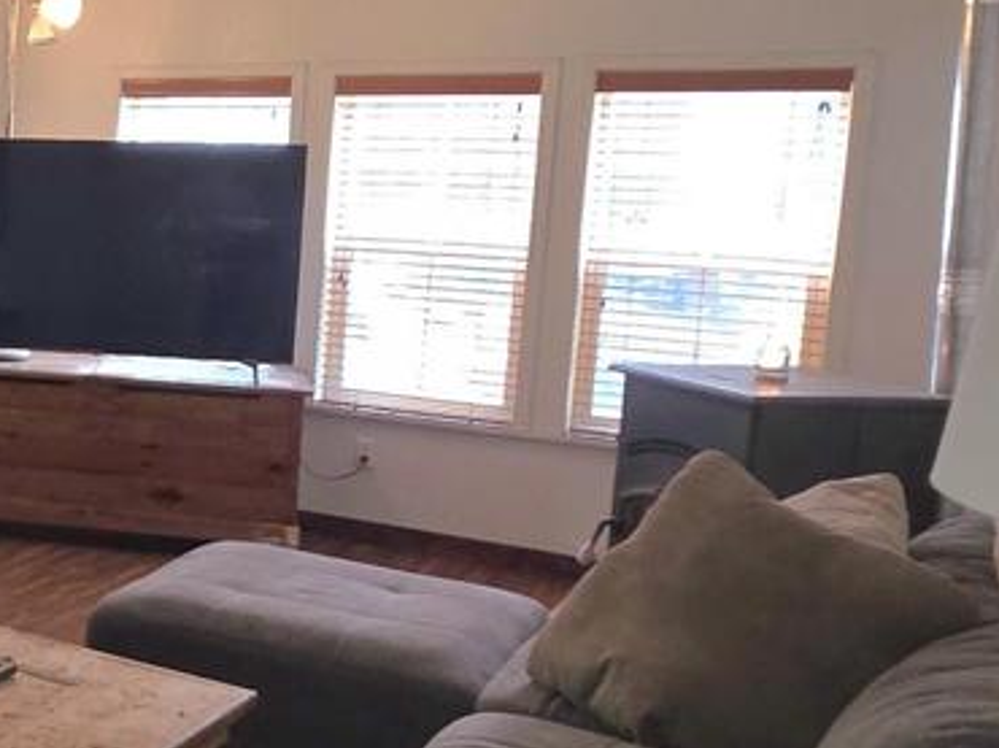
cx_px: -220
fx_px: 1384
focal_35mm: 48
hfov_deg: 32.3
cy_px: 338
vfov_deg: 30.2
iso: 640
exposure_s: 1/13.4
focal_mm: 2.2
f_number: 1.9
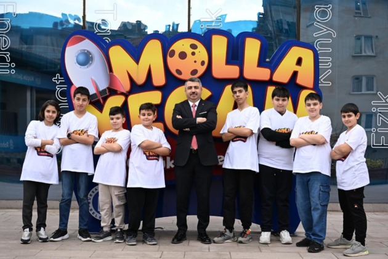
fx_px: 571
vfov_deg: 25.5
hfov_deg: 37.5
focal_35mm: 53
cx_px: 194
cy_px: 130
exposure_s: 1/640
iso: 800
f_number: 5
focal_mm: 53
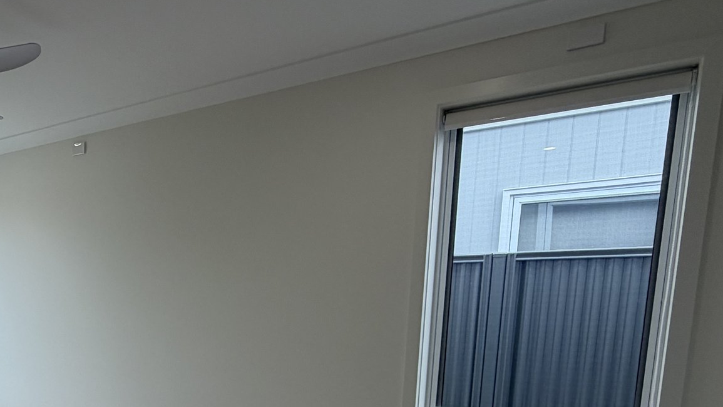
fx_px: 633
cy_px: 389
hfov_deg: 53.8
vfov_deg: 33.2
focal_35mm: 33
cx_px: 107
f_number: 2.2
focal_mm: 2.22
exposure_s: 1/100
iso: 50
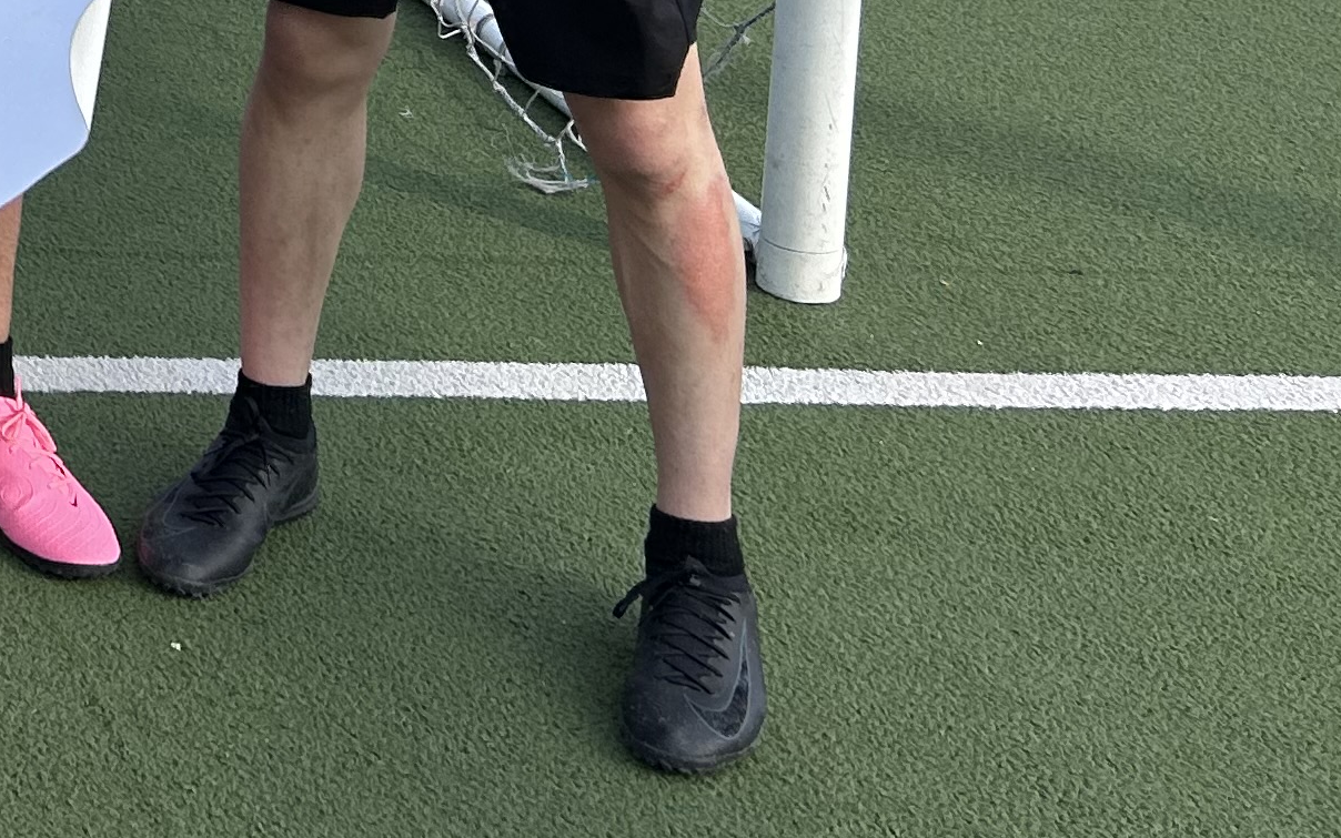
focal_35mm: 92
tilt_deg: -7.7
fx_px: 3362
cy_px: -598
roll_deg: -1.0
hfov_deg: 19.1
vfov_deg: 13.0
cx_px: -795
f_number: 1.5
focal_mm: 5.7
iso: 50
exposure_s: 1/1972
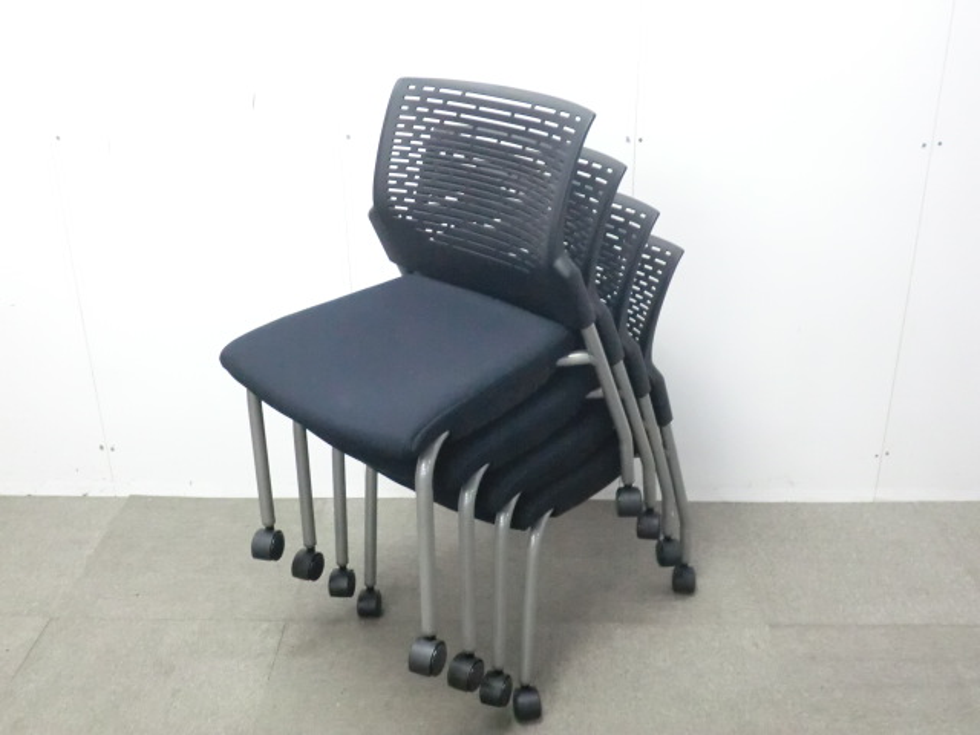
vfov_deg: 37.7
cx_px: 490
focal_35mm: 38
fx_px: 1076
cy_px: 368
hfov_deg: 49.0
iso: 800
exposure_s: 1/25
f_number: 3.9
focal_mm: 6.9
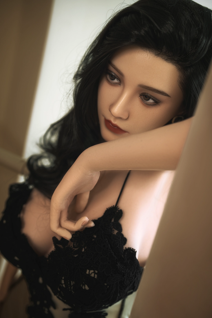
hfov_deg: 27.0
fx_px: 442
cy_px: 159
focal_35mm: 50
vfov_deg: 39.6
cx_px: 106
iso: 250
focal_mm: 50
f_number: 2.8
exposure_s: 1/200
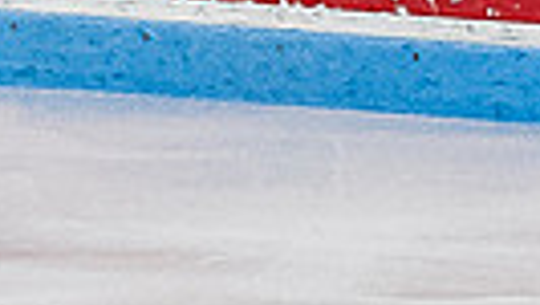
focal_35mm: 1930
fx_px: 27652
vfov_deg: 0.6
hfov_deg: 1.1
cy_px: -506
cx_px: -669
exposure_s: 1/800
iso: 2500
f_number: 3.5
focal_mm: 120
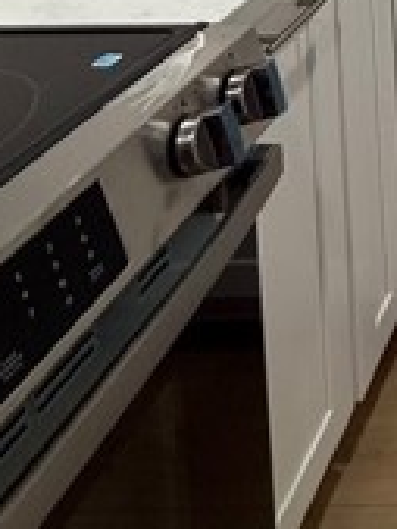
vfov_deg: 25.4
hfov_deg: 19.7
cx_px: 728
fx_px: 809
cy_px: -297
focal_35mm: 53
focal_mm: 2.22
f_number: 2.2
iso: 125
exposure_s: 1/120
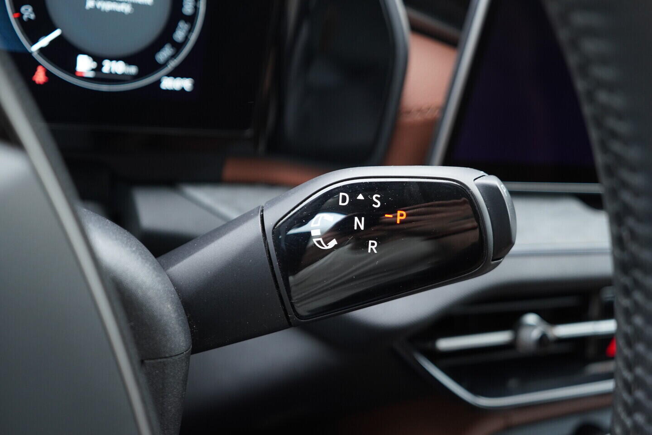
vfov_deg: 36.9
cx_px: 326
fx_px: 652
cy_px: 218
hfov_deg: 53.1
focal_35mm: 36
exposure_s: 1/40
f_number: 2.8
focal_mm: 24
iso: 500
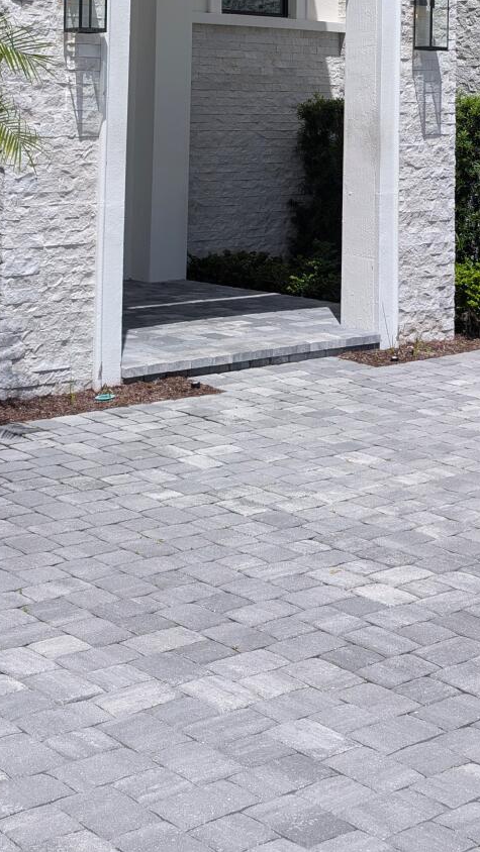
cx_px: 378
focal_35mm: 62
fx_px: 1402
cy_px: 30
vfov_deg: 31.6
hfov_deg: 19.2
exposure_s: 1/1634
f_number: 1.68
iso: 23
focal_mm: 6.9
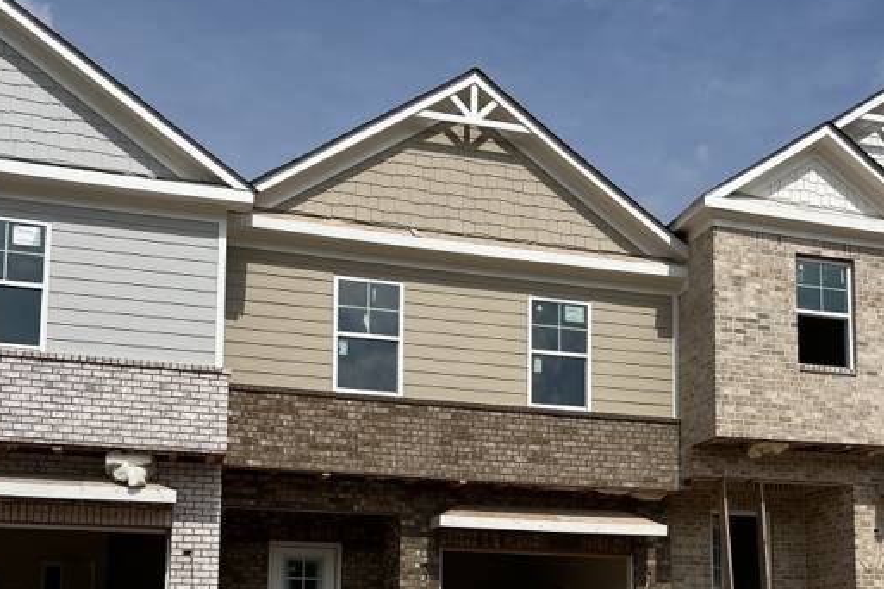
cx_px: 474
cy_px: 543
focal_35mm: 45
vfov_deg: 28.6
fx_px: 1105
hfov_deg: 43.6
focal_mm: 5.1
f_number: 1.6
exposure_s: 1/8403
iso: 50
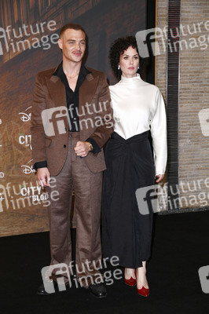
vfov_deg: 28.9
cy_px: 157
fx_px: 611
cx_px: 104
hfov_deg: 19.4
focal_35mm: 70
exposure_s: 1/320
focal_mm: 70
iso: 800
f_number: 5.6
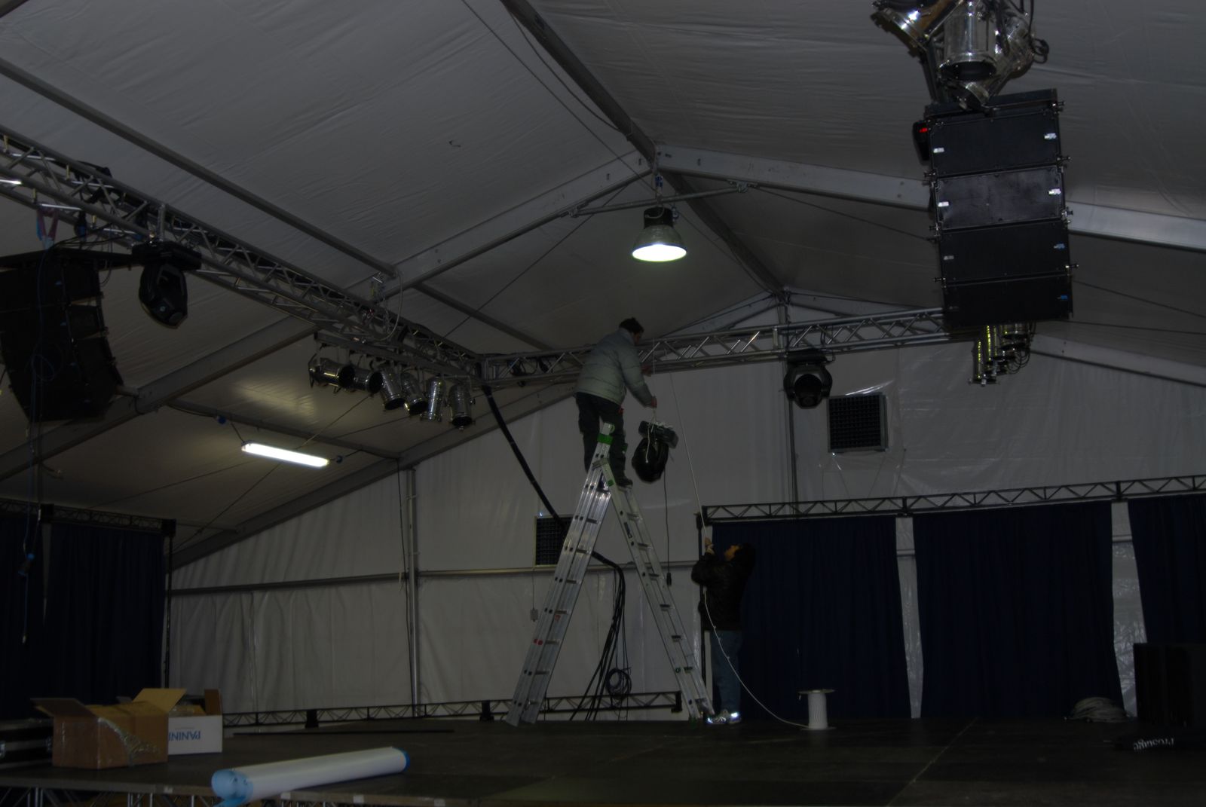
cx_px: 603
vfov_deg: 37.0
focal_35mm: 36
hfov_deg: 53.1
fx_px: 1207
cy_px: 404
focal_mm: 24
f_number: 3.5
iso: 125
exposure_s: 1/60
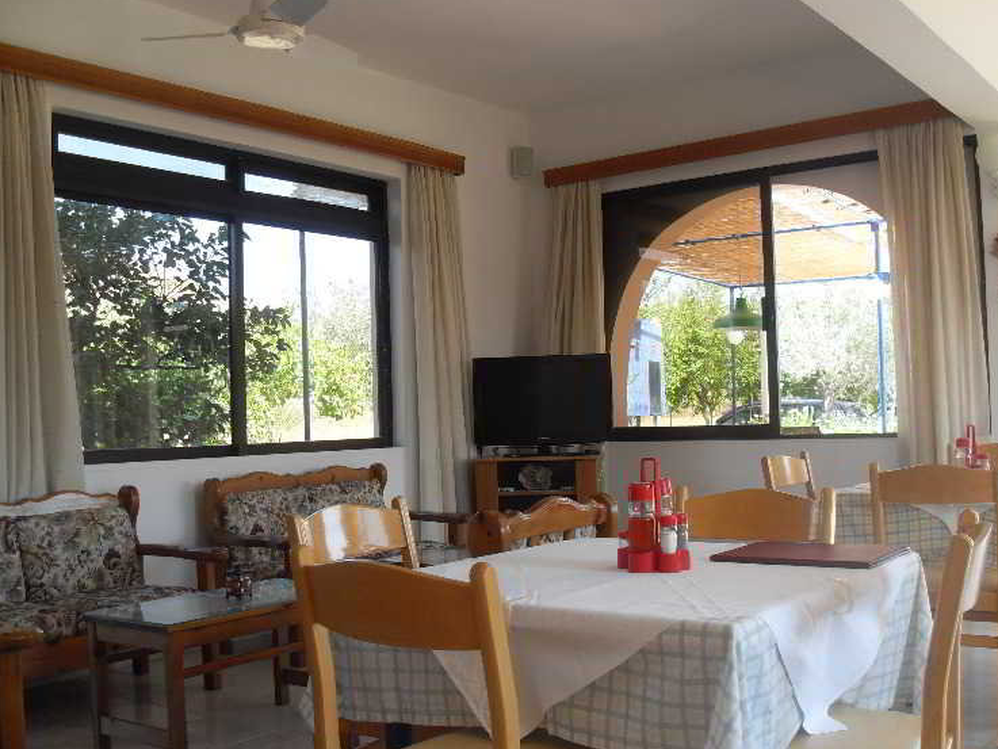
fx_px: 1096
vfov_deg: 37.7
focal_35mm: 38
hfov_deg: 49.0
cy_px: 389
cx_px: 509
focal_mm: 6.3
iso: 80
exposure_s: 1/90
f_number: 2.8
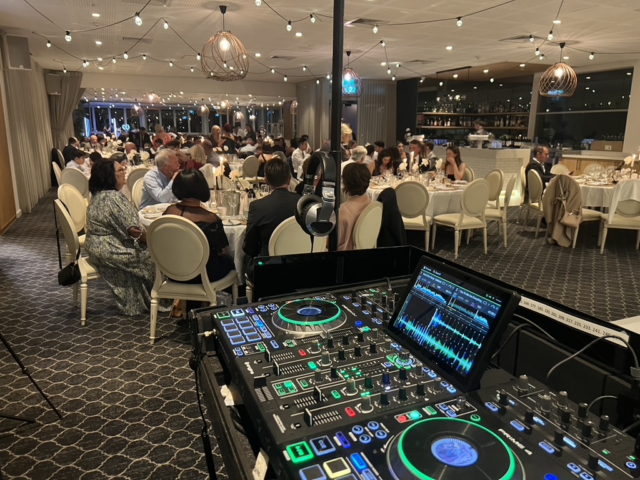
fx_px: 481
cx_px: 320
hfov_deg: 67.3
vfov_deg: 53.1
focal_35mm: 26
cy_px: 240
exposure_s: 1/33
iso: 500
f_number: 1.5
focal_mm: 5.7
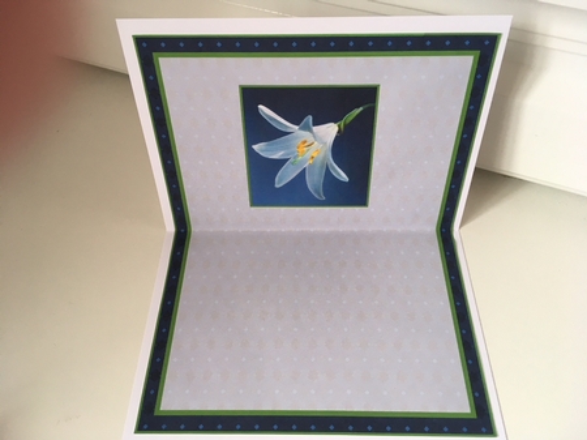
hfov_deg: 61.7
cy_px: 220
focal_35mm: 29
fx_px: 492
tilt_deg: -52.9
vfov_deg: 48.2
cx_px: 294
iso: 64
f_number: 2.2
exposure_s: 1/33
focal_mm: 4.15
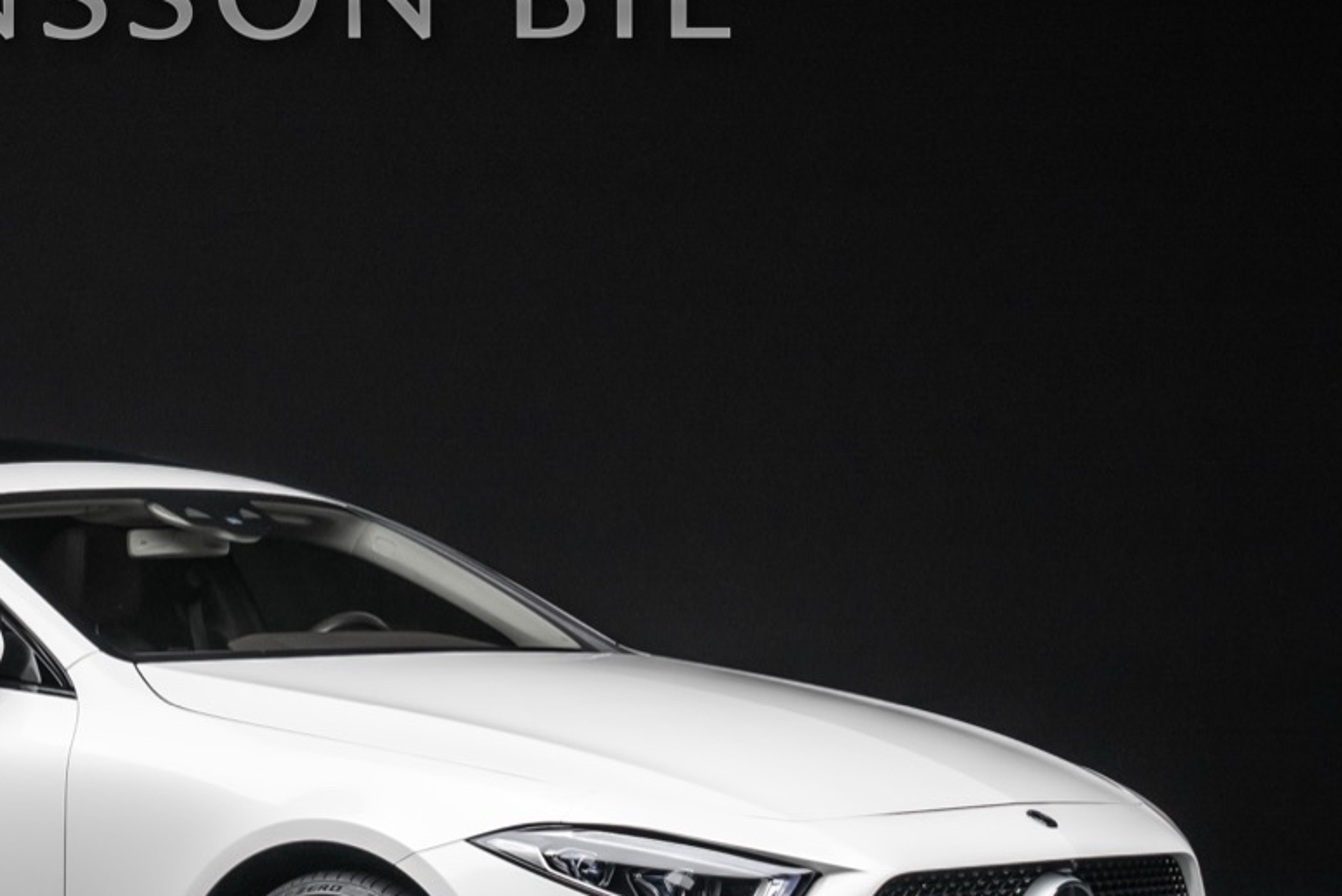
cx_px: 165
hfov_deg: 16.4
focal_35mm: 123
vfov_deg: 11.1
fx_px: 4588
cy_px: 594
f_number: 7.1
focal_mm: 68
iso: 1000
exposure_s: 1/100
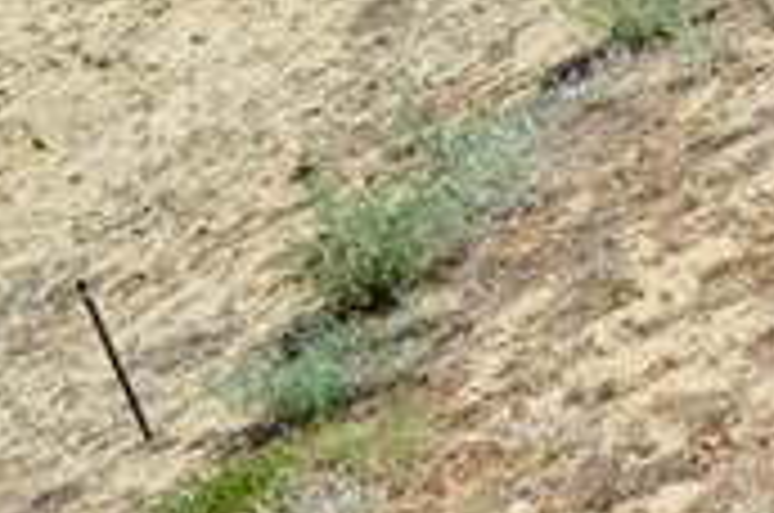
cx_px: 752
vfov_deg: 6.9
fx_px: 4228
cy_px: -135
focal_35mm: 197
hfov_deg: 10.4
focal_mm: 22
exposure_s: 1/1000
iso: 100
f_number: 3.8
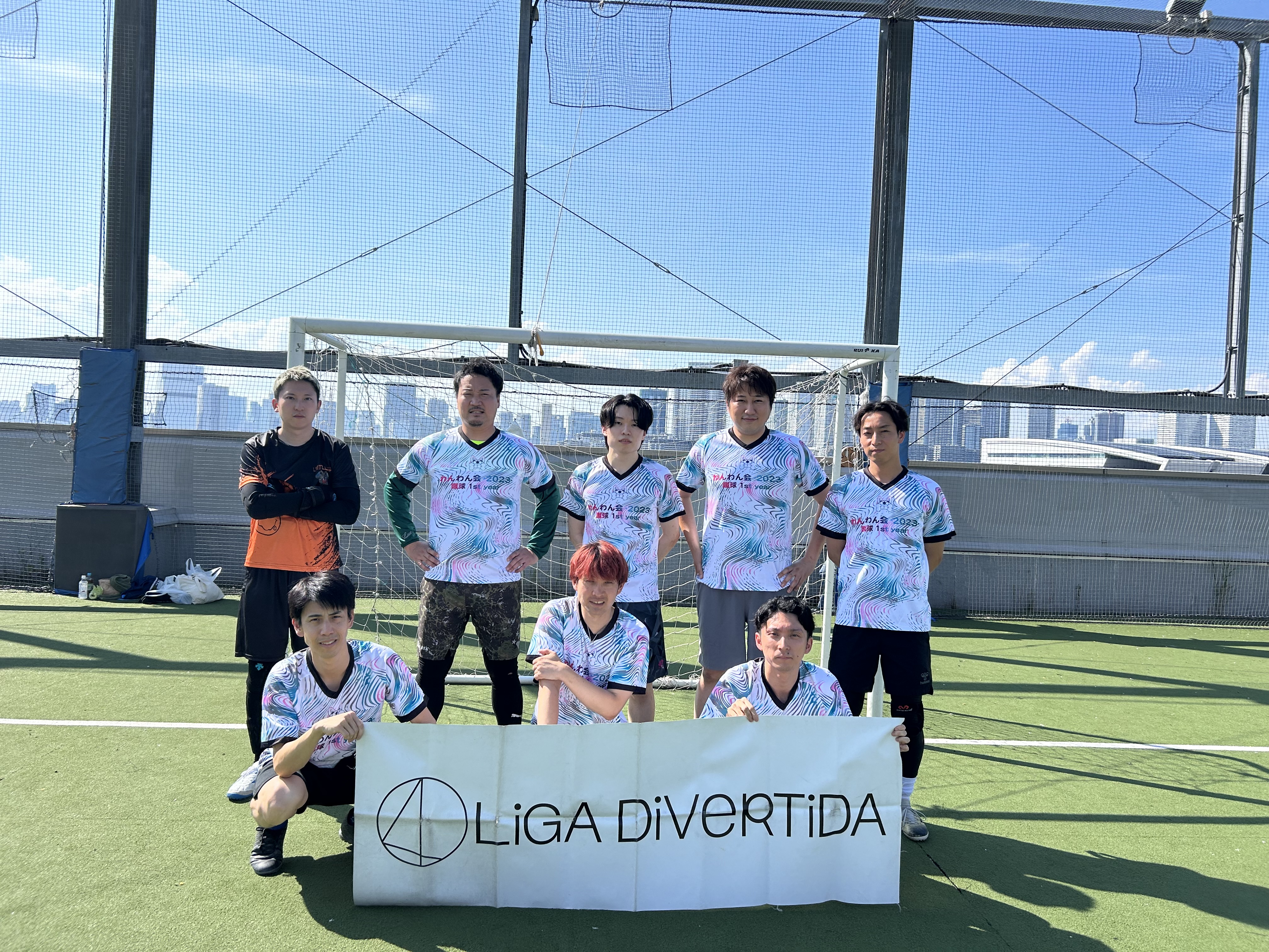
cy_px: 476
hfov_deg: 67.3
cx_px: 634
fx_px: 953
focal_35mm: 26
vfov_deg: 53.1
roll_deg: -1.4
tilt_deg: -0.2
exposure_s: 1/3571
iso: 50
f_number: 1.5
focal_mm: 5.7
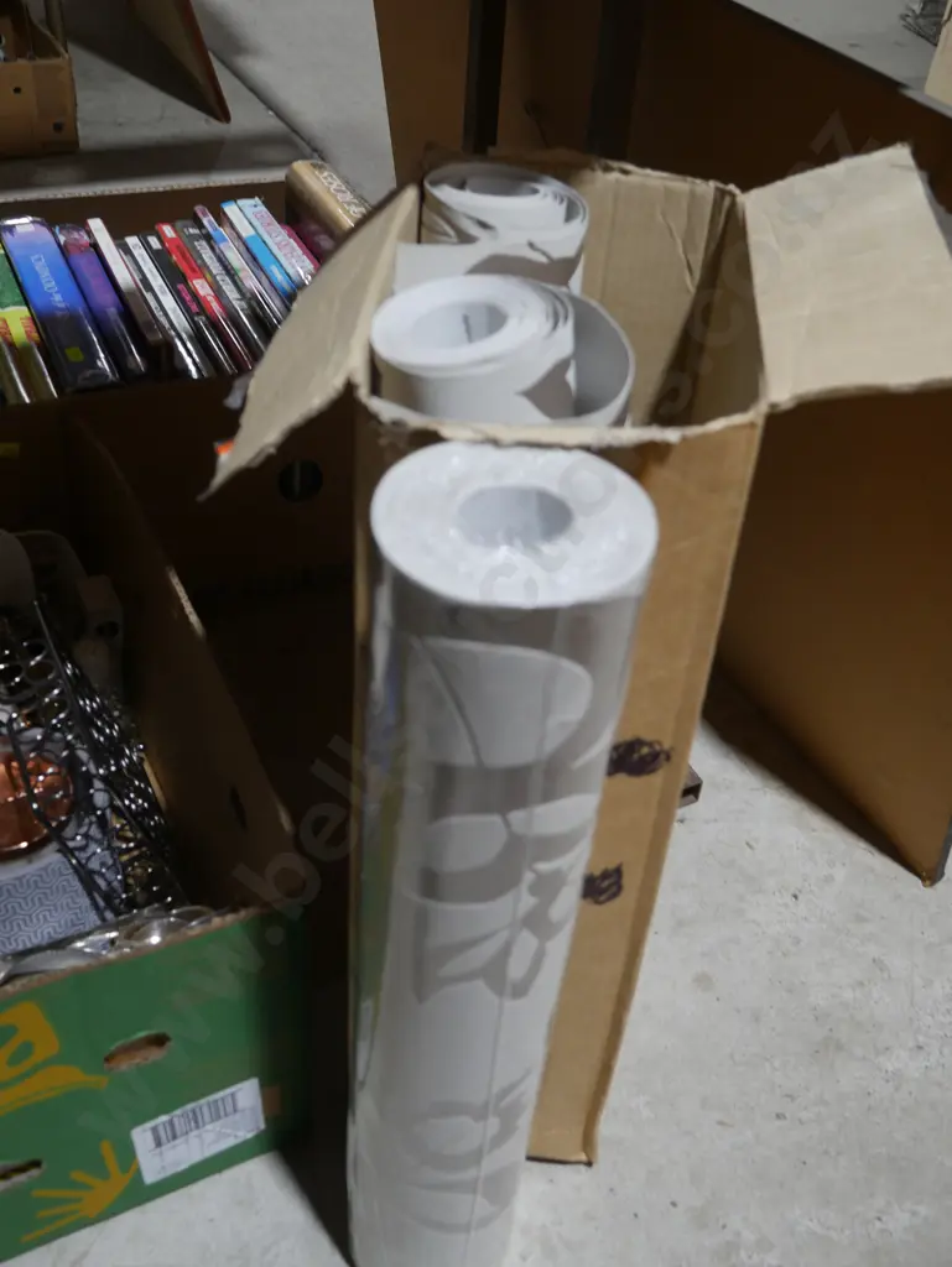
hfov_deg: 39.7
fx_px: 1319
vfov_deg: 51.3
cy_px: 634
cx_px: 476
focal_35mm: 36
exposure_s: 1/60
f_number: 4
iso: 320
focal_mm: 18
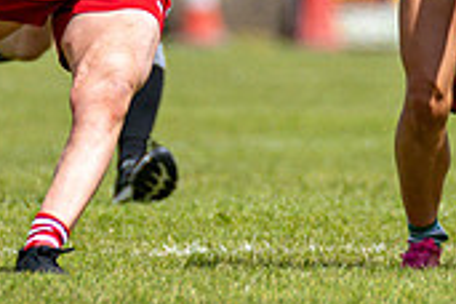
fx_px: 23697
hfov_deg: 1.1
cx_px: 220
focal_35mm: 1871
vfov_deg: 0.7
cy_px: -72
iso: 160
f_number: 2.8
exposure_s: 1/6400
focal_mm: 300
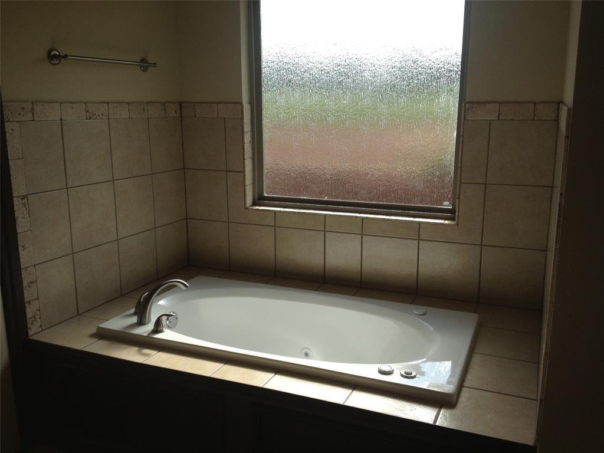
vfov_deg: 40.7
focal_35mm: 35
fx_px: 611
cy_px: 226
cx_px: 302
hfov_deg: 52.6
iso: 50
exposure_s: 1/824
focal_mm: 4.28
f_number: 2.4
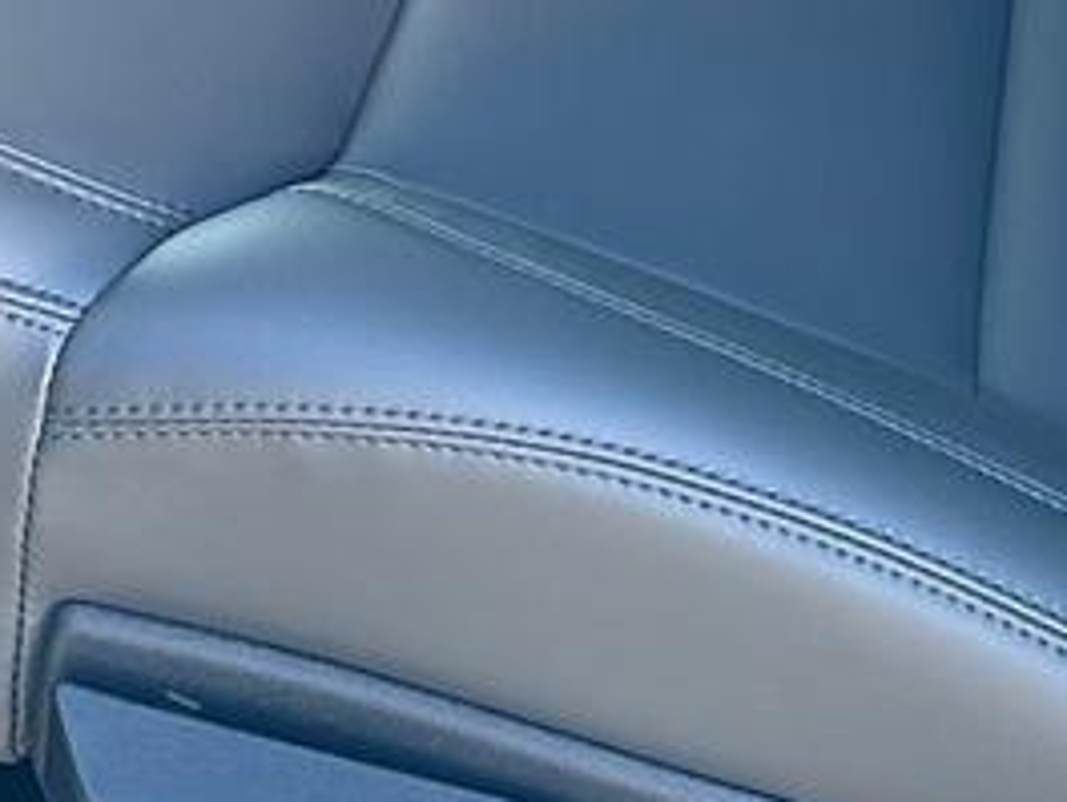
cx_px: 753
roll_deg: -4.0
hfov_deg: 16.9
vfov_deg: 11.3
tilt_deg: -20.4
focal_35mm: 116
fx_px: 3577
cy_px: -903
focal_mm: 6.86
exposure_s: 1/145
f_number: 1.78
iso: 100
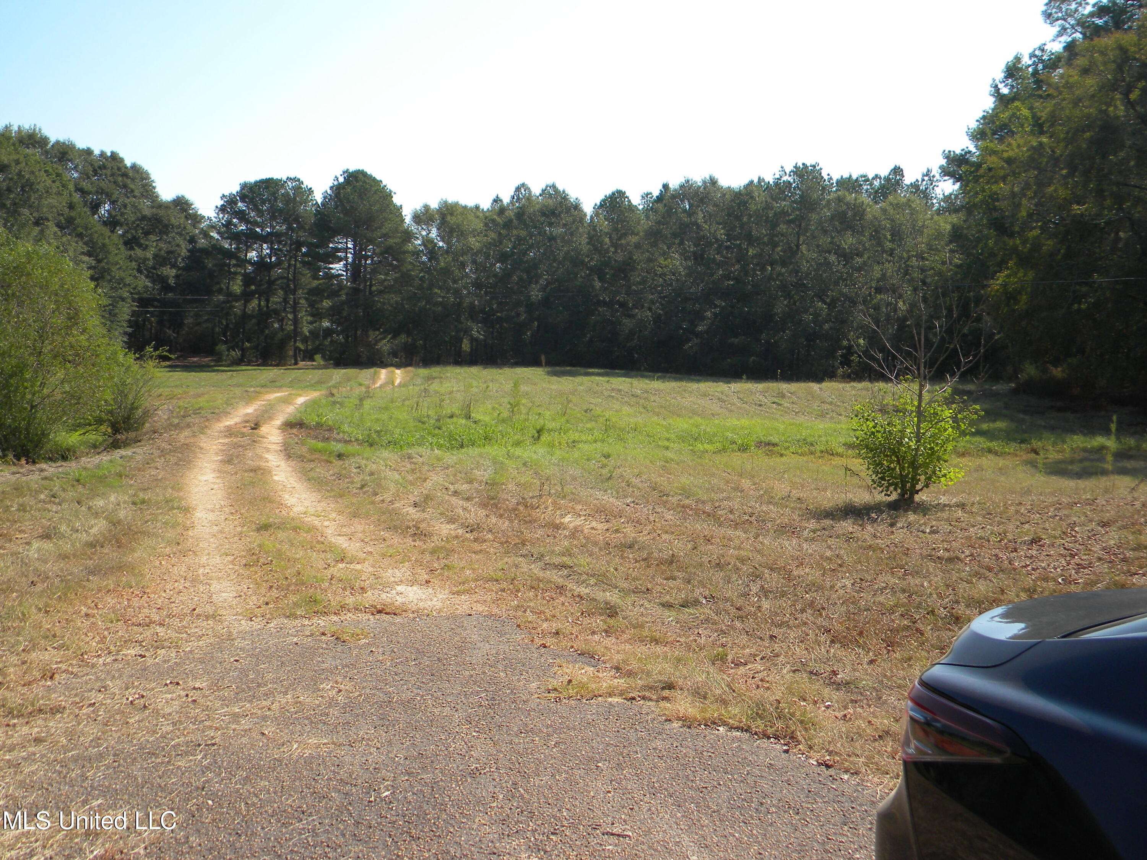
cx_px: 574
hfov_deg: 51.4
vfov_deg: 39.7
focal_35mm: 36
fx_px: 1193
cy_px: 430
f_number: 3.7
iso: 80
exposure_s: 1/675
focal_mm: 6.4
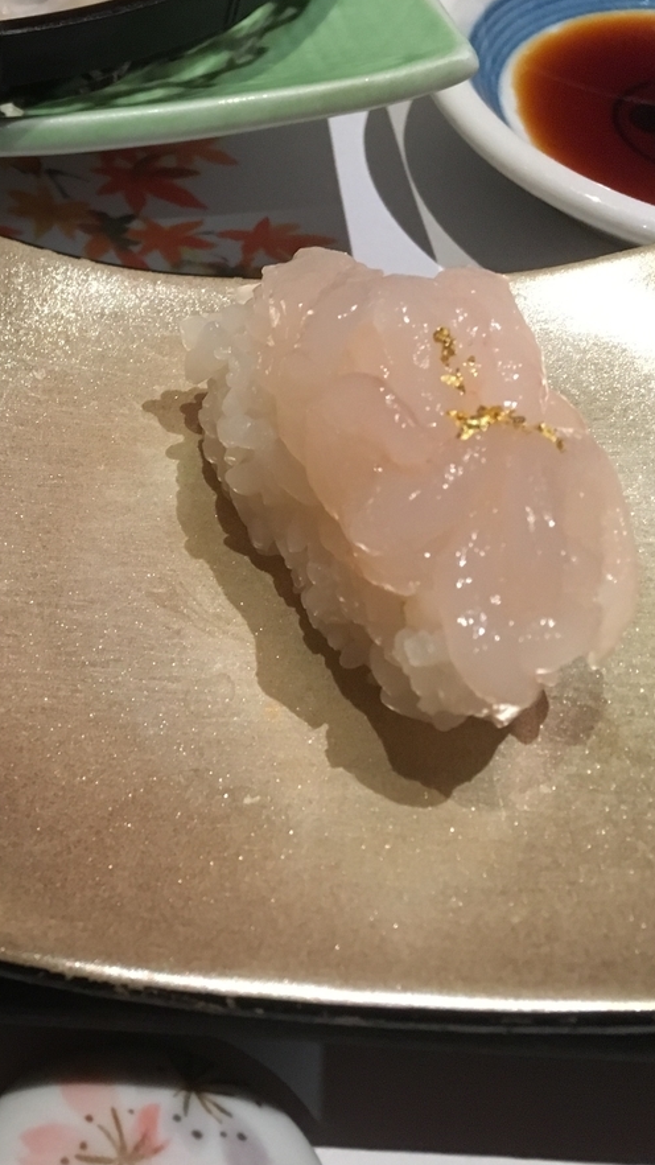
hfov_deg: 25.8
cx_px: -54
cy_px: 577
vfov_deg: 47.4
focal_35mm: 43
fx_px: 1328
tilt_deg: -52.6
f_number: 2.2
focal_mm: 4.15
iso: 200
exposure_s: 1/24
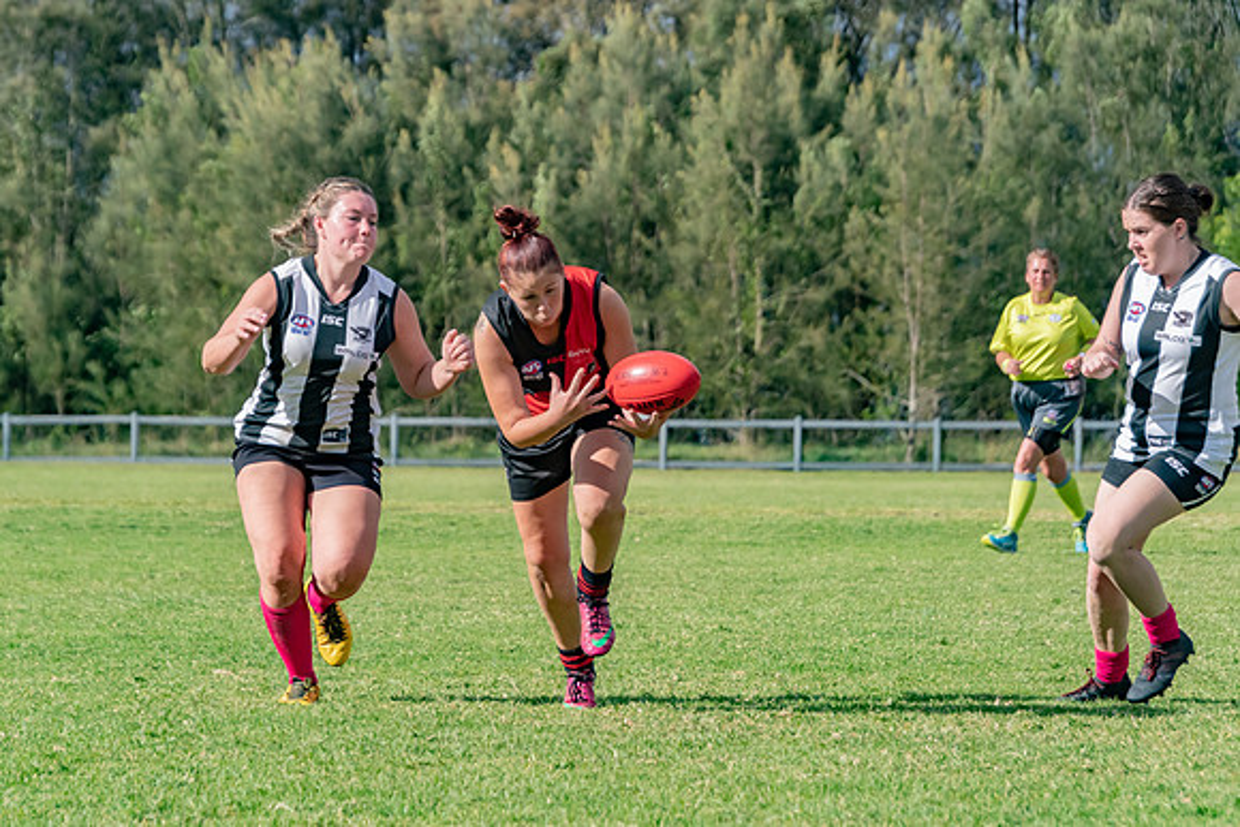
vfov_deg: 5.4
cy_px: 453
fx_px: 8833
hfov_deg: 8.0
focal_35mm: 256
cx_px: 560
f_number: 6.3
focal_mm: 155
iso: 800
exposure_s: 1/3200
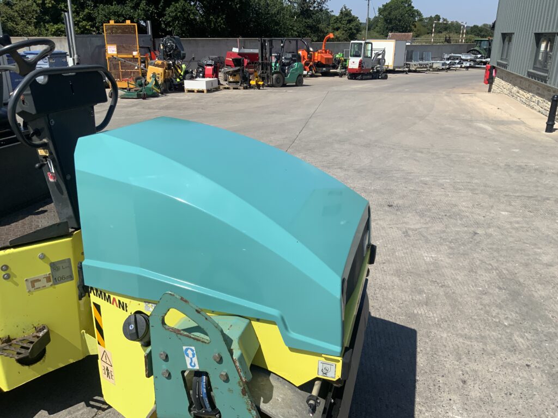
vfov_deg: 48.2
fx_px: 467
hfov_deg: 61.7
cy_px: 209
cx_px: 279
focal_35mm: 29
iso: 16
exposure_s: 1/2667
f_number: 1.8
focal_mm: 3
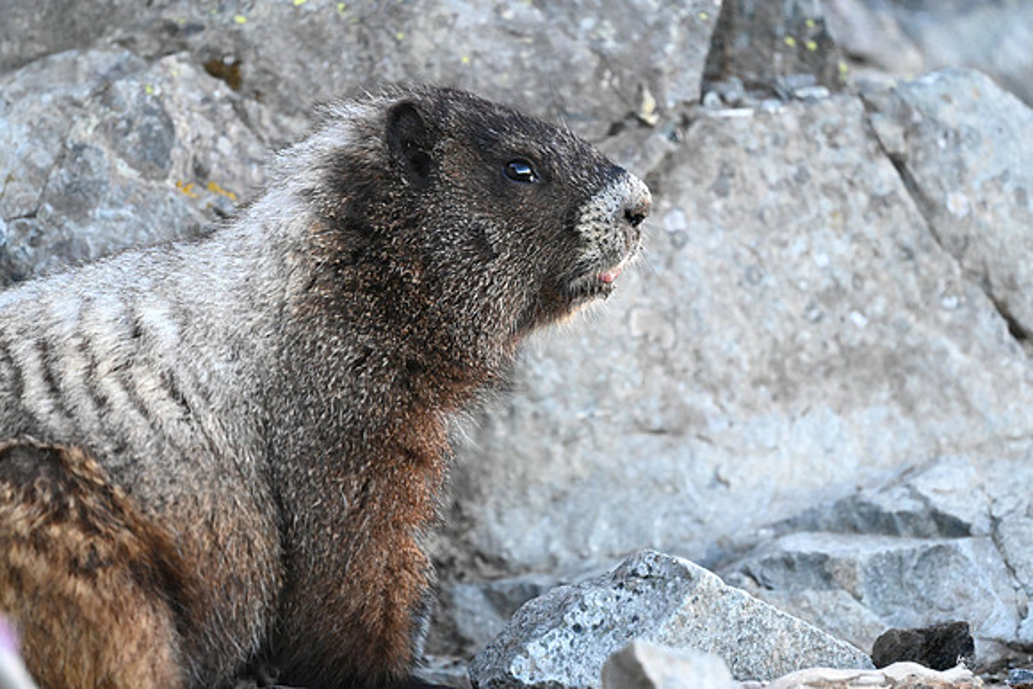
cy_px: 344
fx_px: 17220
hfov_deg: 3.4
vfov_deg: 2.3
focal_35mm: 600
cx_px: 516
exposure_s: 1/1600
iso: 6400
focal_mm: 600
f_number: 6.3
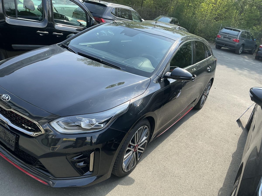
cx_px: 131
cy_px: 98
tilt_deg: -20.6
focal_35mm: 28
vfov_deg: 49.7
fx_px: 212
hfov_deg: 63.4
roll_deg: -11.8
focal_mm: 3
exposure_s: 1/568
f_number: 1.8
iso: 25
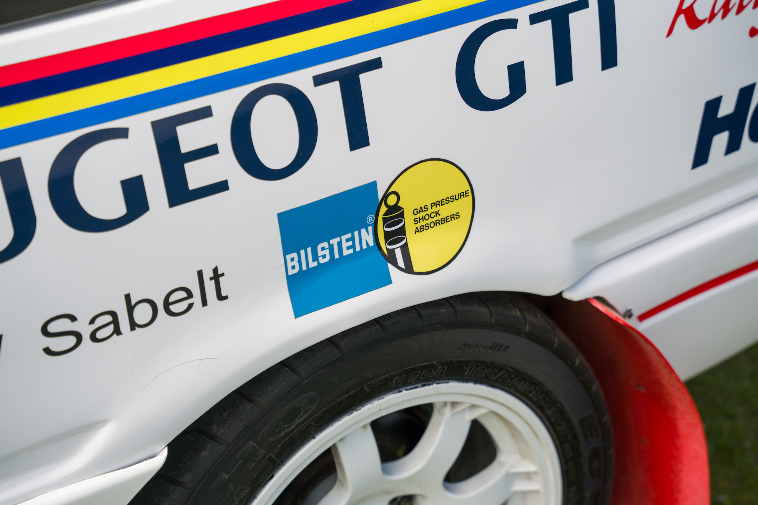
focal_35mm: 71
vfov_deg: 19.2
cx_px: 381
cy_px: 254
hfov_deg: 28.5
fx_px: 1495
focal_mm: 70
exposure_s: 1/640
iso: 200
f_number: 4
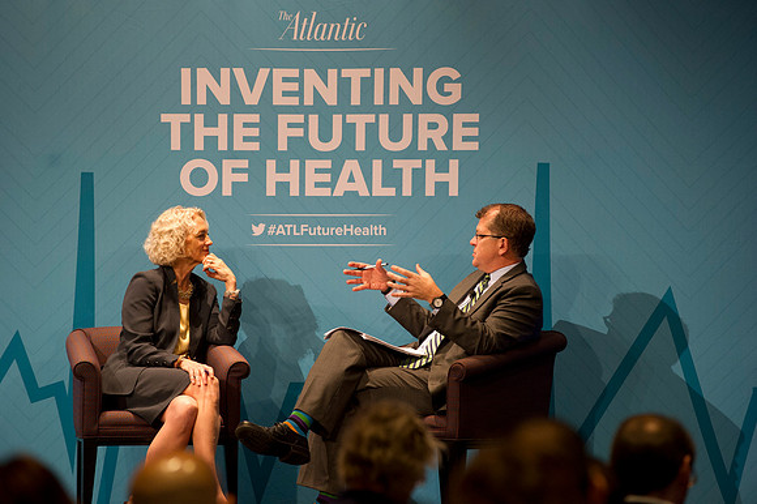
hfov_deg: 10.3
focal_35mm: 200
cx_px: 378
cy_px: 252
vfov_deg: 6.9
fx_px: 4203
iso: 2500
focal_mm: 200
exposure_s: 1/100
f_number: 4
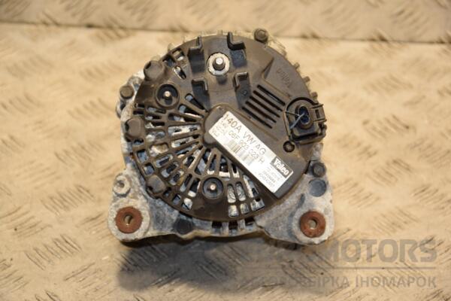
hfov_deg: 18.2
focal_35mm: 112
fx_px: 1409
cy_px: 150
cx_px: 226
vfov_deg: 12.2
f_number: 5.3
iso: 800
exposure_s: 1/125
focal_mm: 75
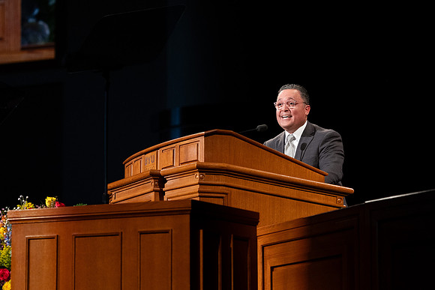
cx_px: 199
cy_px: 149
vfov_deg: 10.2
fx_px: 1632
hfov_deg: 15.2
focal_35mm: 135
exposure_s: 1/250
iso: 1250
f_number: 2.8
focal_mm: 105
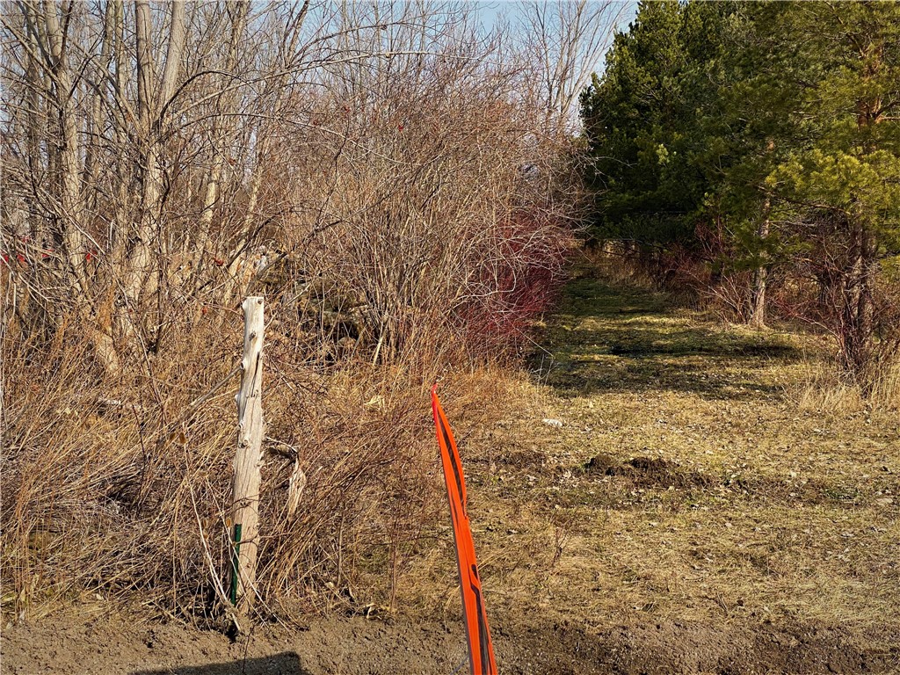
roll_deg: -0.2
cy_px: 338
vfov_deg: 28.0
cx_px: 450
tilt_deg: -3.9
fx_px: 1352
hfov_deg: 36.8
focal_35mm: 52
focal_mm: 6
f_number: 2
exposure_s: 1/1229
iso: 20
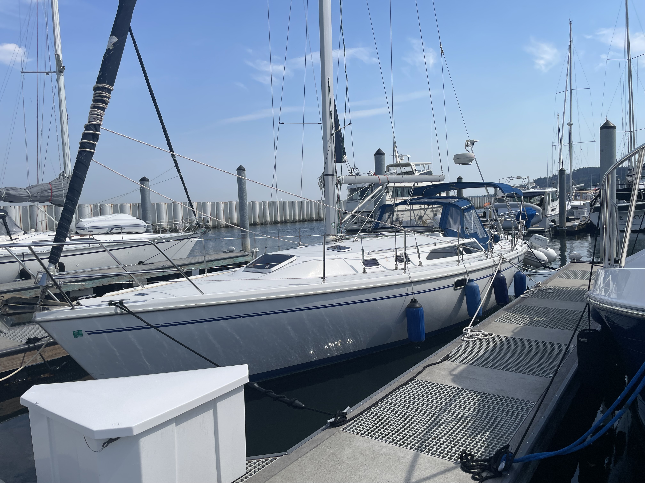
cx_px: 322
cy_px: 242
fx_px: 484
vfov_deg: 53.1
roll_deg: +3.0
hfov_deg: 67.3
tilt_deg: -2.4
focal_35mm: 26
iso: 32
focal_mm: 4.2
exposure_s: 1/5291
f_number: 1.6
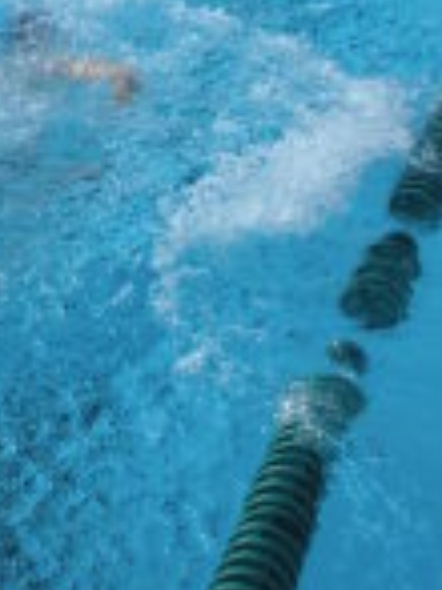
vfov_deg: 17.2
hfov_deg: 12.5
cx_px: -241
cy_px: 4
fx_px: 1910
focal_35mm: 112
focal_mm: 6.3
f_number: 3.5
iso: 64
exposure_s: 1/362
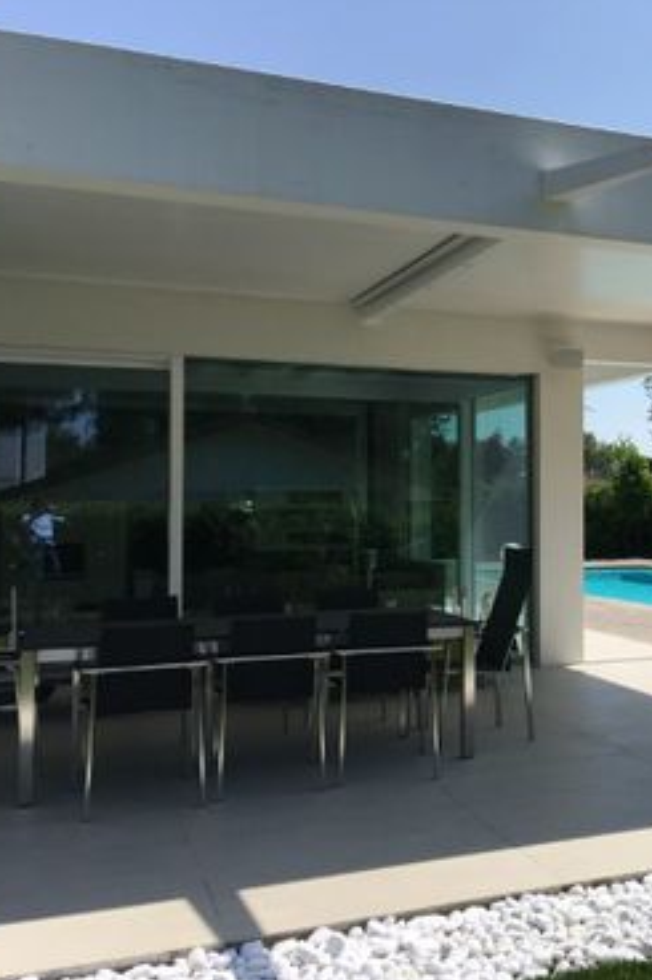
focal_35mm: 41
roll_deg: +0.0
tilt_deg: +1.7
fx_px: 1115
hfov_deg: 31.1
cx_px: 585
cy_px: 489
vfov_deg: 47.4
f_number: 2.2
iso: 25
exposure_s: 1/2198
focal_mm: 4.15
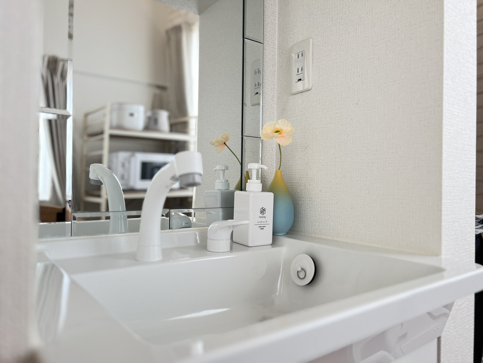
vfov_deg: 53.1
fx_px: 363
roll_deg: -0.9
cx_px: 242
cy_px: 182
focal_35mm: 26
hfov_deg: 67.3
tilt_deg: +0.1
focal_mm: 5.7
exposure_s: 1/50
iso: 100
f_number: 1.5
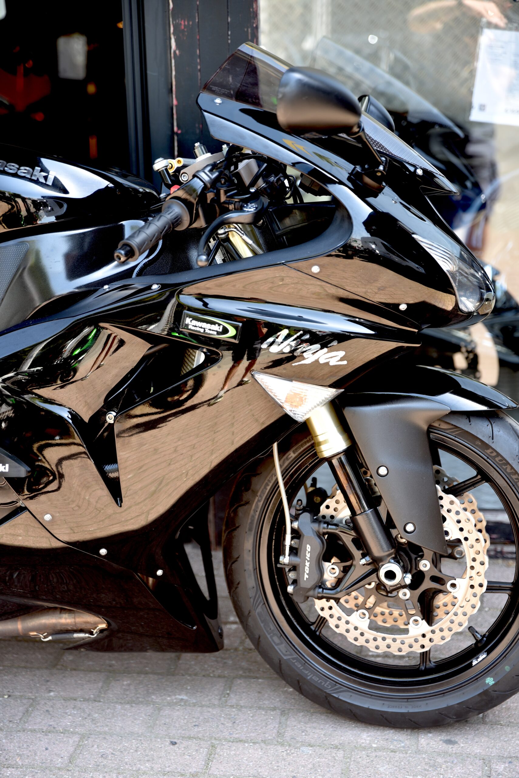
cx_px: 260
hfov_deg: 19.5
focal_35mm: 70
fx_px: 1512
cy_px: 389
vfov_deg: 28.8
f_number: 3.2
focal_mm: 70
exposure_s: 1/60
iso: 100
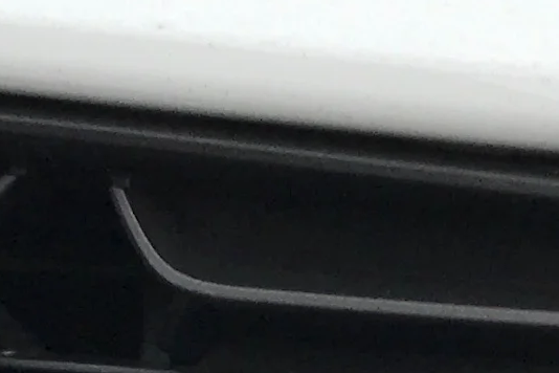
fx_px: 3416
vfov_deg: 6.0
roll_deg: -7.6
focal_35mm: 220
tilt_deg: -10.7
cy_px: 826
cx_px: 405
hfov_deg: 9.3
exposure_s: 1/352
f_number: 1.8
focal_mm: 3.99
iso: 20
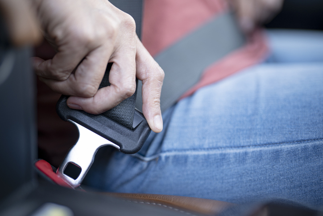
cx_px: 162
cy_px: 108
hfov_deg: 39.6
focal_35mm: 50
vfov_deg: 27.0
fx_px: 449
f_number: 1.4
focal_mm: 50
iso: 100
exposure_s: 1/125
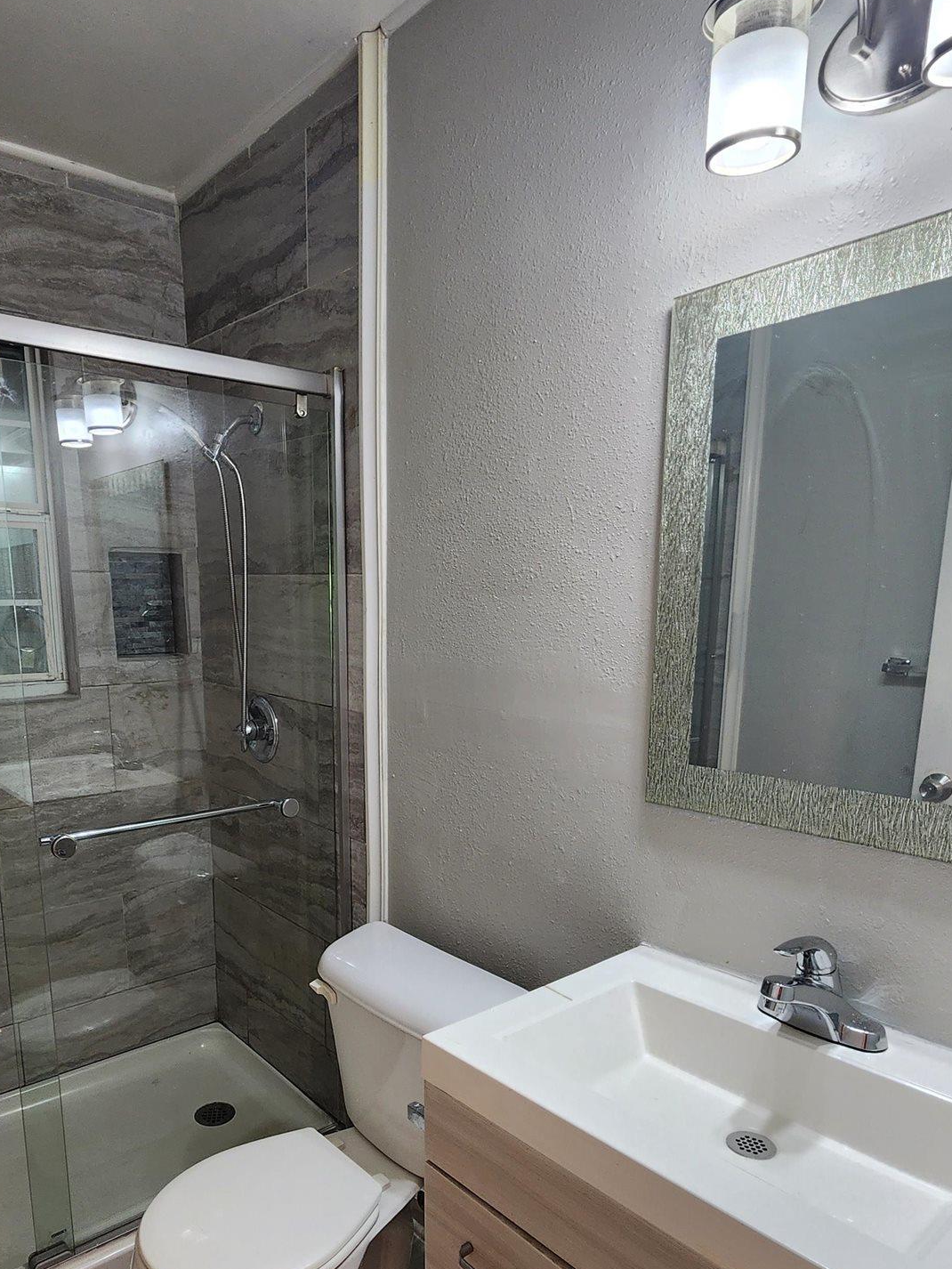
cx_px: 374
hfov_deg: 62.8
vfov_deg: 77.5
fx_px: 770
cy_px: 798
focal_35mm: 21
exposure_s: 1/60
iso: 160
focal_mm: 2.2
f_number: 2.2
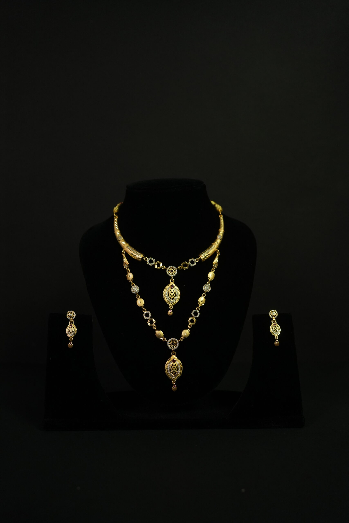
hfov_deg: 37.9
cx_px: 174
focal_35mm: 35
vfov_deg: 54.4
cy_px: 262
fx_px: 509
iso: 2000
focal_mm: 35
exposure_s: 1/160
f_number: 4
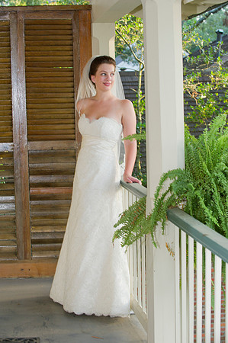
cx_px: 114
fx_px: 743
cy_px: 172
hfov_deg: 17.5
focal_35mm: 78
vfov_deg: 26.0
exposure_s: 1/60
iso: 400
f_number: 5
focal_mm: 78
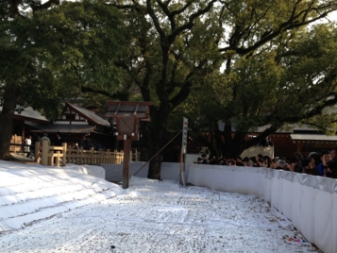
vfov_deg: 29.6
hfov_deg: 38.9
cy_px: 158
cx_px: 172
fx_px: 477
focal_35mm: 49
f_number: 2.4
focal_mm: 4.28
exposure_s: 1/600
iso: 50
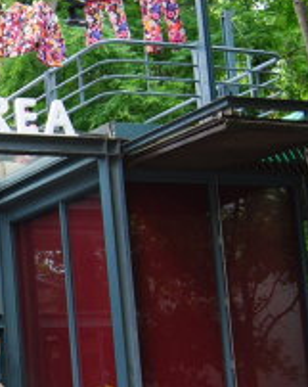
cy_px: 239
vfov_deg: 18.4
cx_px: -136
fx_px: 1194
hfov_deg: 13.9
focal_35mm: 105
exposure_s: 1/60
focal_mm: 23
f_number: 4.5
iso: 200
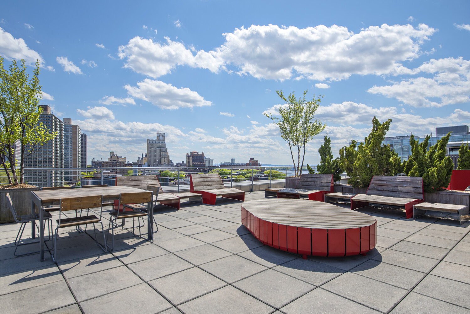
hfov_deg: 84.0
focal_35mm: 20
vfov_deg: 62.0
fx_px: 261
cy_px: 157
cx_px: 235
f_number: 13
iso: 200
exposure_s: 1/250
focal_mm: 20
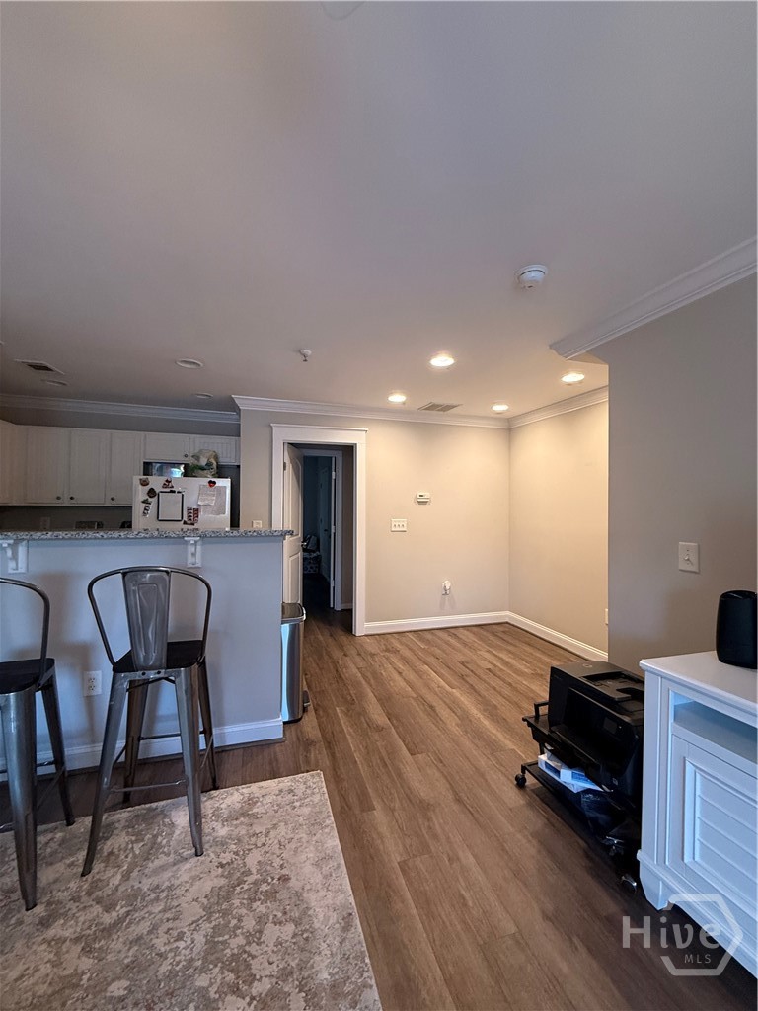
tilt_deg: +0.6
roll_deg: -1.0
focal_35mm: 14
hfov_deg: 85.7
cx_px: 379
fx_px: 409
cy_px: 506
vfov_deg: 102.1
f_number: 2.2
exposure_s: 1/60
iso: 320
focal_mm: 2.22
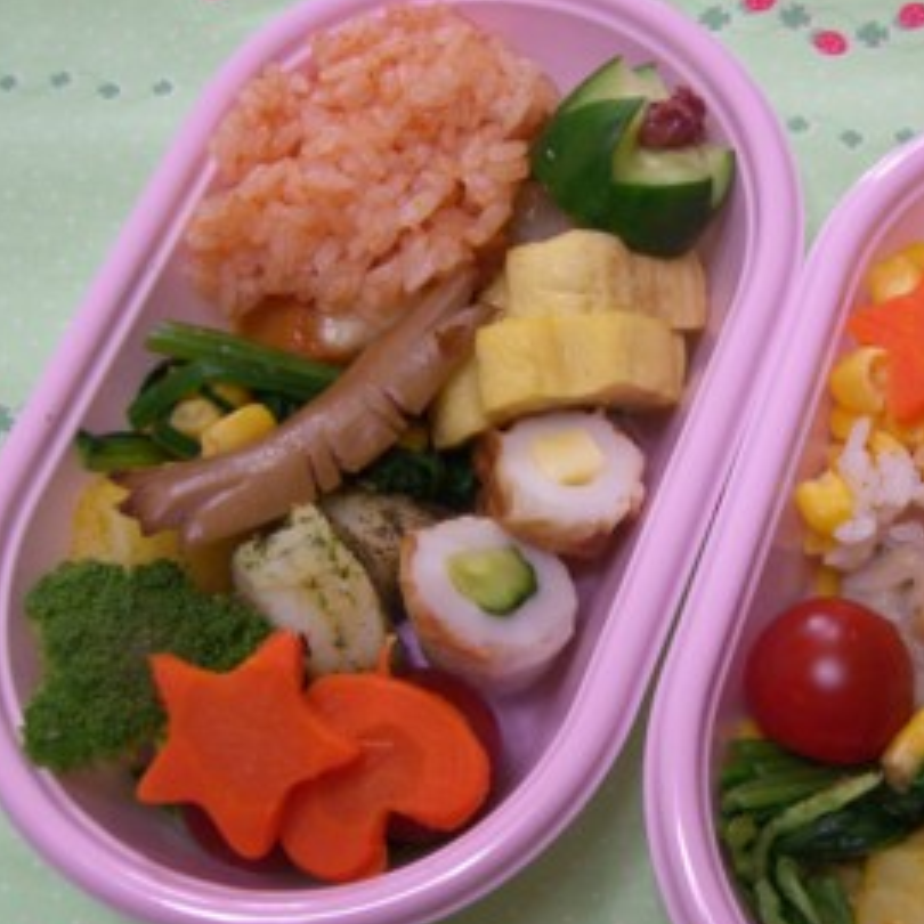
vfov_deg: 30.5
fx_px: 1691
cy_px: 568
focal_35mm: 56
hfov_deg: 30.2
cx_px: 671
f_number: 2.8
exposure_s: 1/80
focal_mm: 7.9
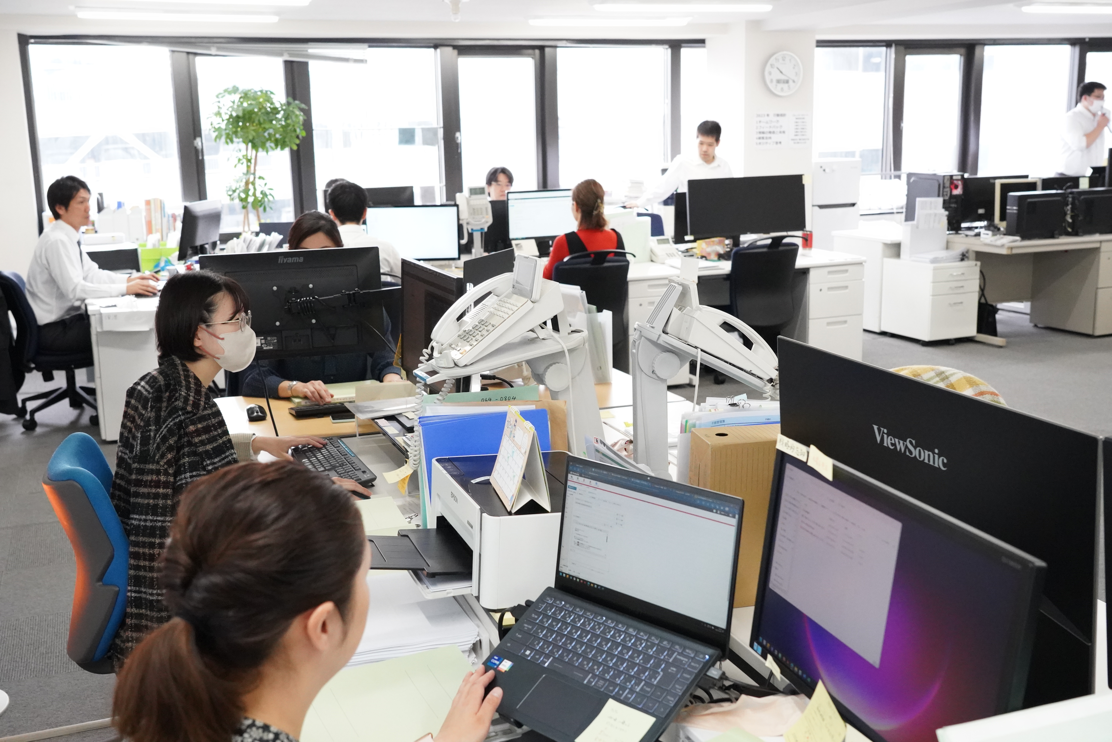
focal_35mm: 37
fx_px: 1143
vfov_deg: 35.9
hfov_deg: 51.9
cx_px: 556
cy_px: 371
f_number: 6.3
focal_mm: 37
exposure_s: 1/400
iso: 12800
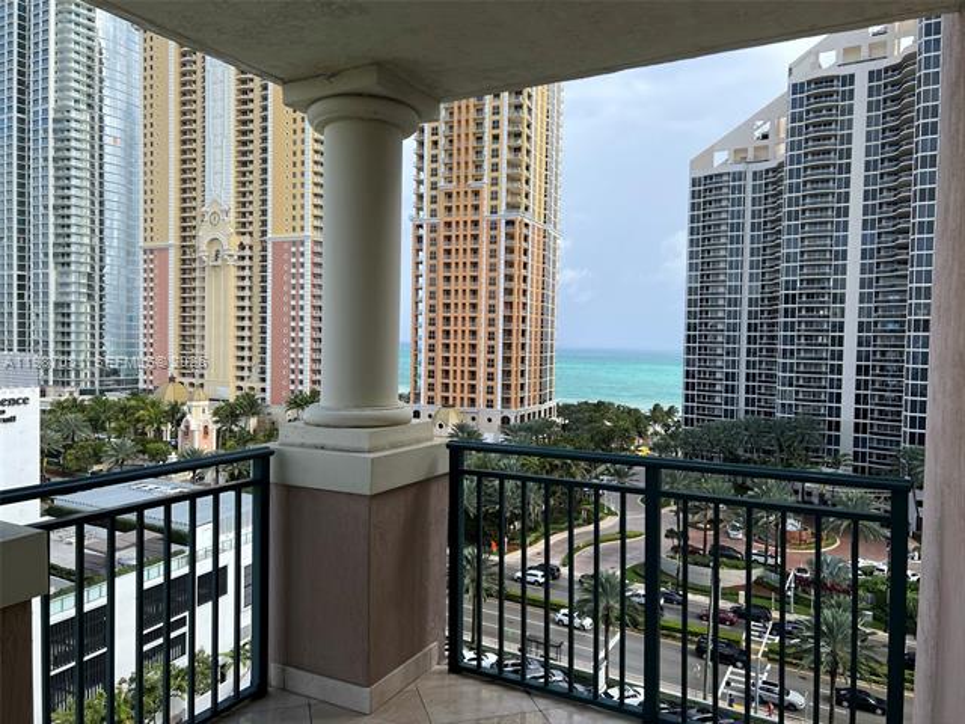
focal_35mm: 26
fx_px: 725
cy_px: 362
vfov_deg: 53.1
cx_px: 482
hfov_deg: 67.3
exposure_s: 1/2994
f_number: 1.5
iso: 50
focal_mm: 5.7
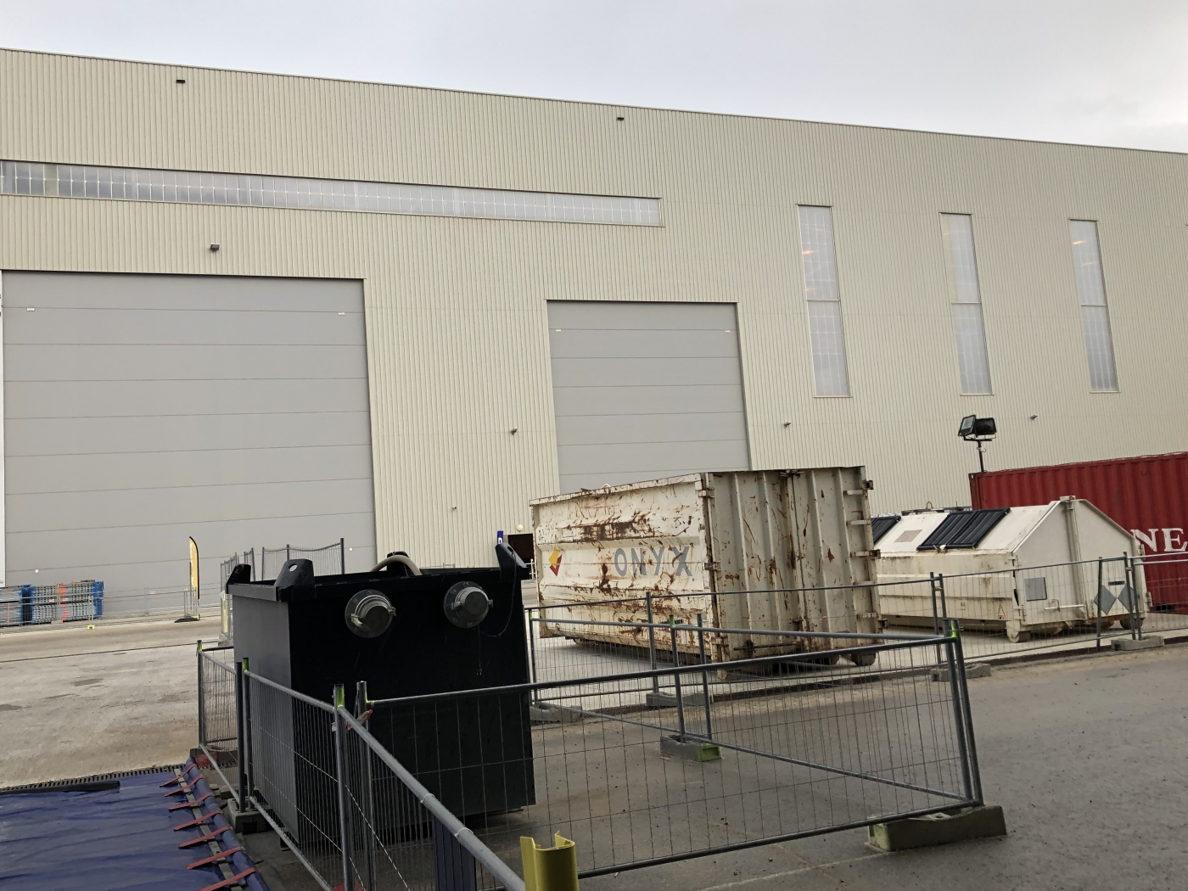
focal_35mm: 32
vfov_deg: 44.2
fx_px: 1098
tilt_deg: +7.0
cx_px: 554
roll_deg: +2.5
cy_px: 435
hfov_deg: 56.8
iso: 20
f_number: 1.8
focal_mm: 3.99
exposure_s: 1/372
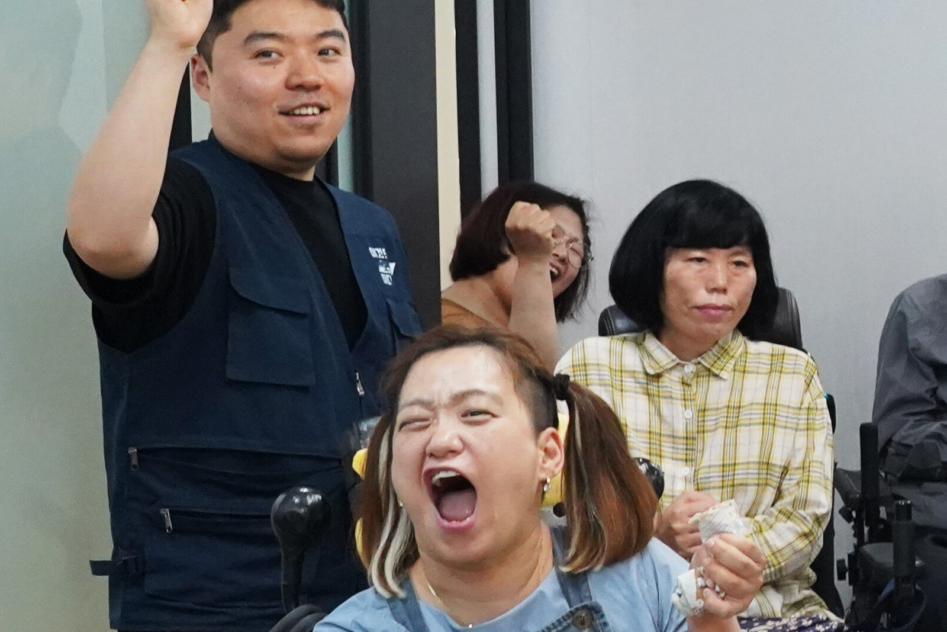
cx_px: 1665
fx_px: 2762
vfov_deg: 13.0
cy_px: 204
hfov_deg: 16.5
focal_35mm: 105
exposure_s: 1/200
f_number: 9
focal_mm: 28
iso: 5000
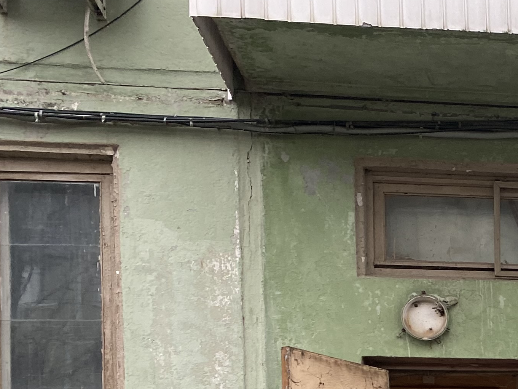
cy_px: 547
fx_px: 1152
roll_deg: +2.2
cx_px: 738
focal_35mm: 77
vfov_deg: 17.6
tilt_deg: +0.4
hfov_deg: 21.8
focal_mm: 4.25
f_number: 1.8
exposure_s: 1/121
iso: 64
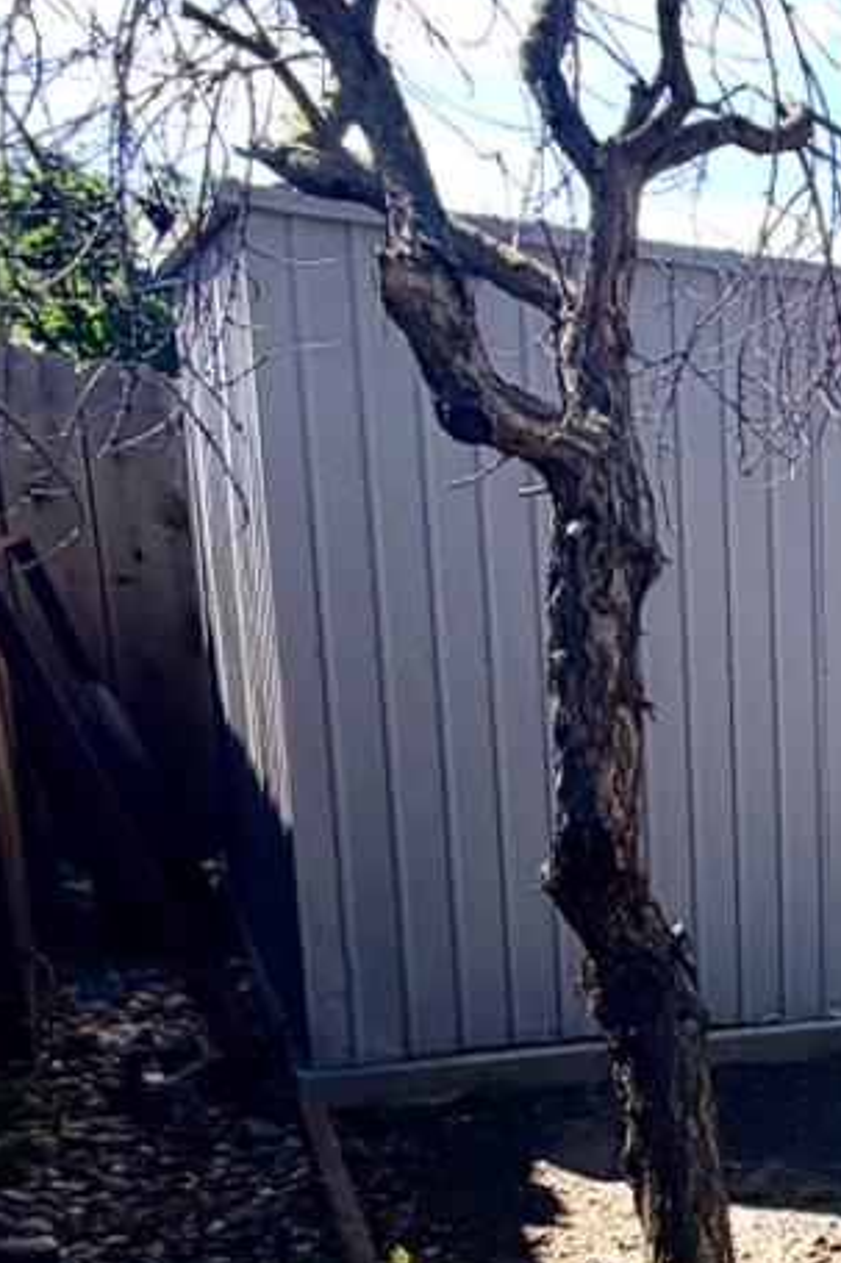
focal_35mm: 48
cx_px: 1713
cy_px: 953
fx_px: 1683
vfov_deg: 39.9
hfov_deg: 18.1
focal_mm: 2.22
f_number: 2.2
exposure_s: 1/799
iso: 20
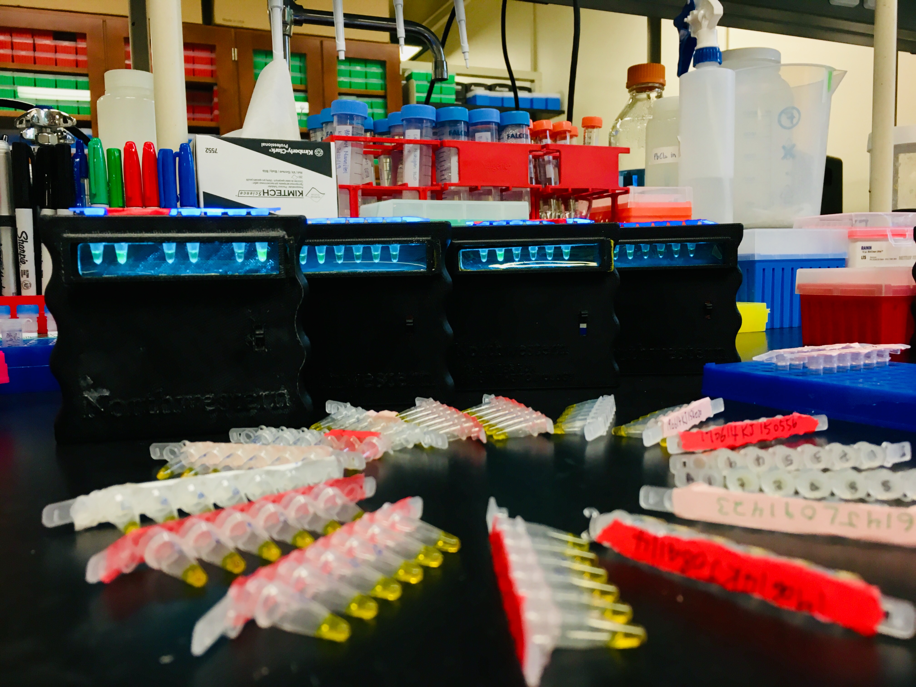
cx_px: 458
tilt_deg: -5.3
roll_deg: +1.2
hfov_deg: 61.7
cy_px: 344
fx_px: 767
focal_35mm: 29
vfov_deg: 48.2
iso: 50
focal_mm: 4.15
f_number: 2.2
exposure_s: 1/30
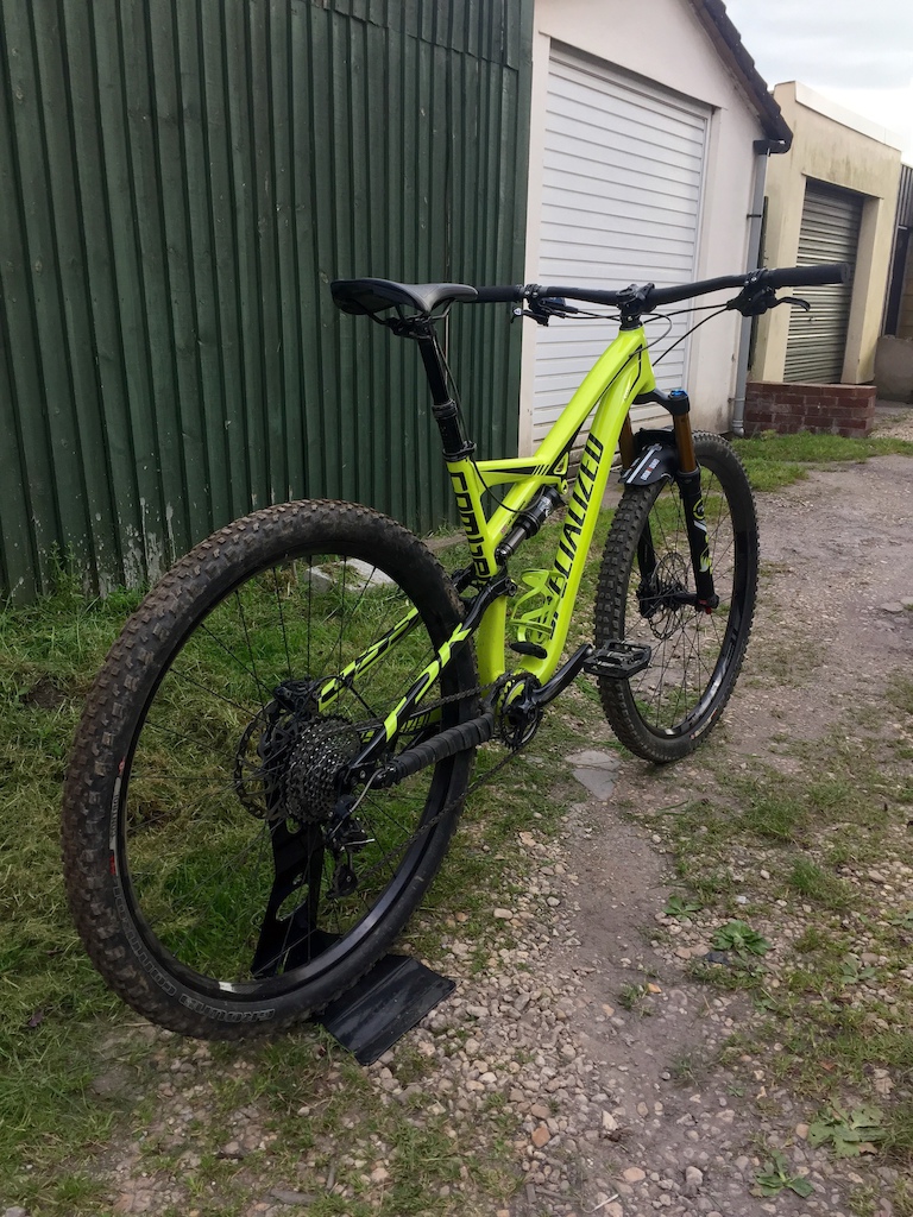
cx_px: 456
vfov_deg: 61.7
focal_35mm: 29
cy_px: 608
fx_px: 1020
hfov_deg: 48.2
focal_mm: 4.15
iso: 50
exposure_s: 1/120
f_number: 2.2
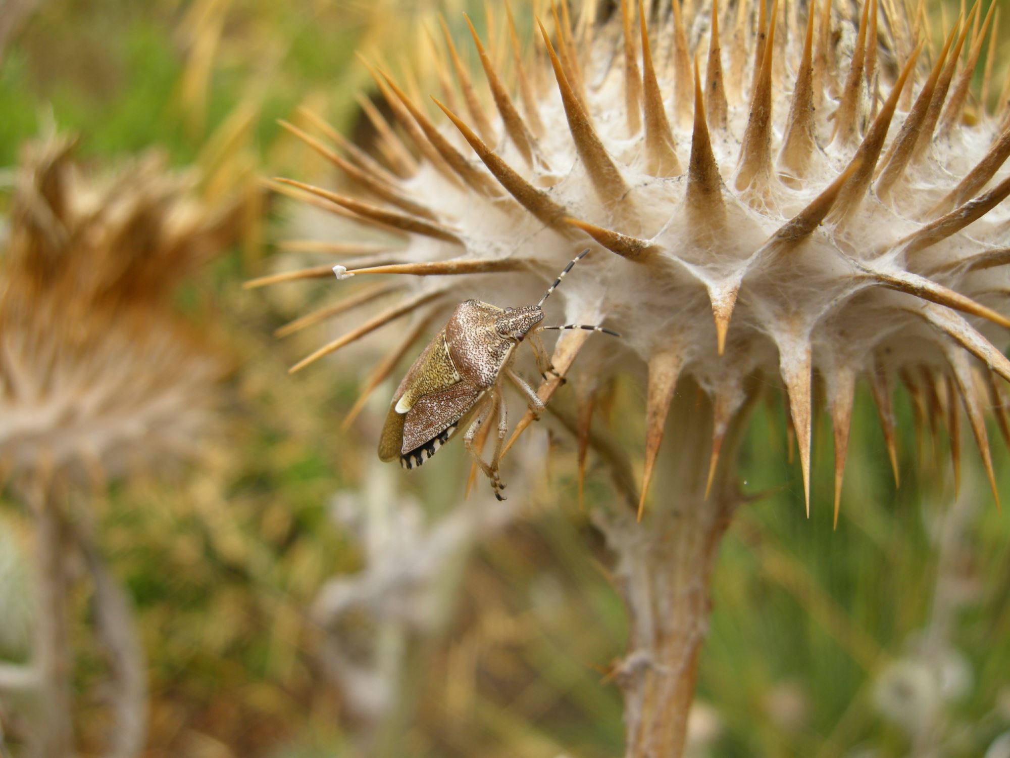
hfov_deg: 52.6
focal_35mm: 35
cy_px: 379
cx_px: 505
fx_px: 1021
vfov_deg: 40.7
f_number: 4.3
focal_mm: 7.5
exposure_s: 1/172
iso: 64
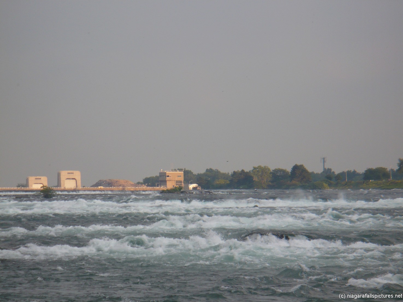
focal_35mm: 222
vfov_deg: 6.7
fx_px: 2584
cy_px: 151
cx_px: 202
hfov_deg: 8.9
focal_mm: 36.6
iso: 100
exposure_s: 1/200
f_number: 4.5
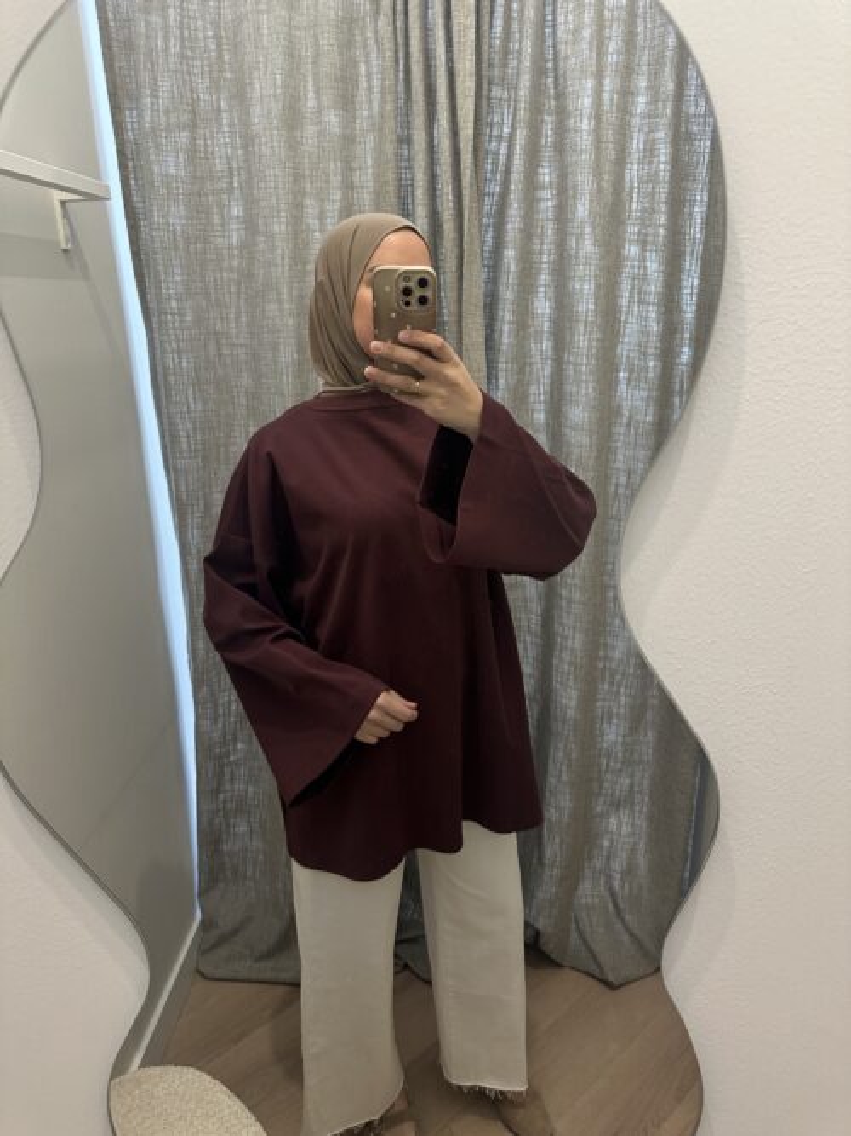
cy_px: 568
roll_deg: -0.2
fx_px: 787
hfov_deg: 56.8
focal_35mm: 24
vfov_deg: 71.6
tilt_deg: -18.3
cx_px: 426
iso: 320
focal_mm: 6.86
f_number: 1.78
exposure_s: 1/60
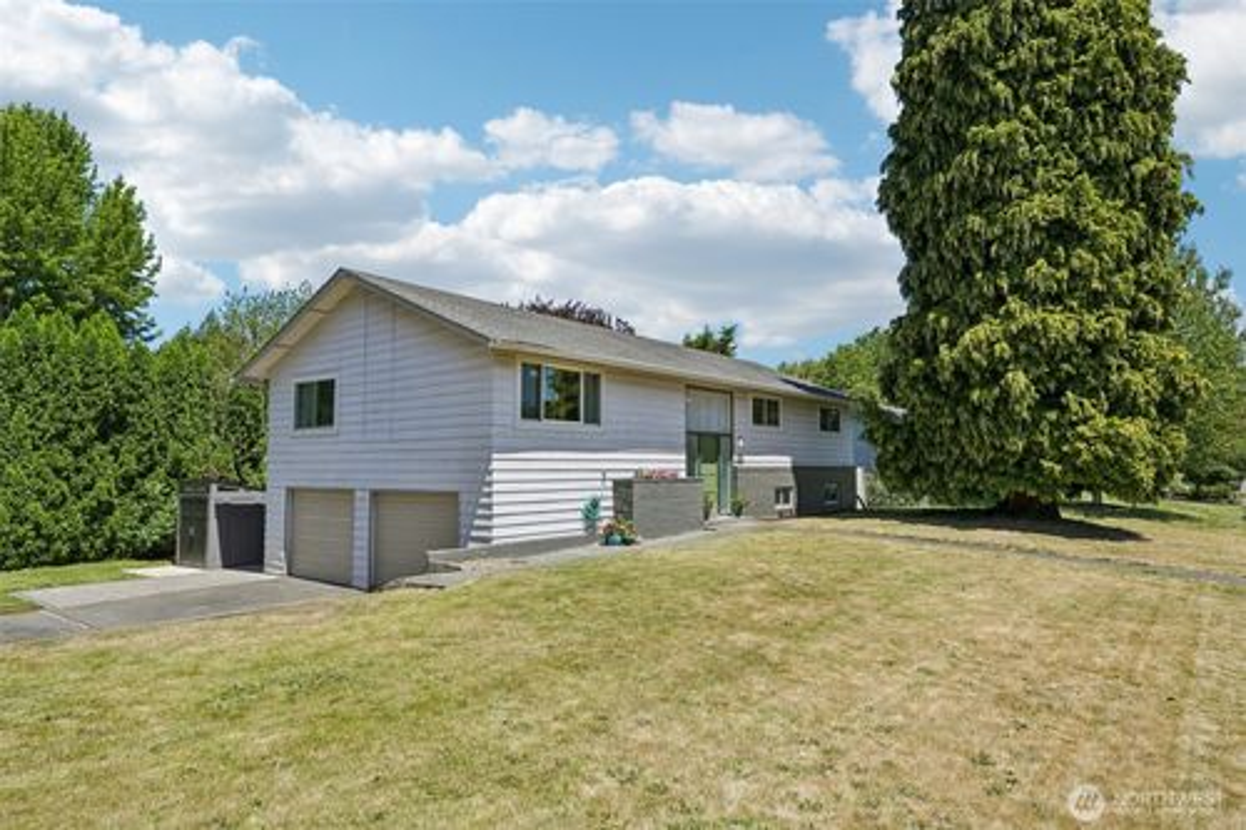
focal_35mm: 22
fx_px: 761
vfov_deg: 57.2
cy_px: 415
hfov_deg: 78.6
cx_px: 623
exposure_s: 1/1000
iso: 400
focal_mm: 22
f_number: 8
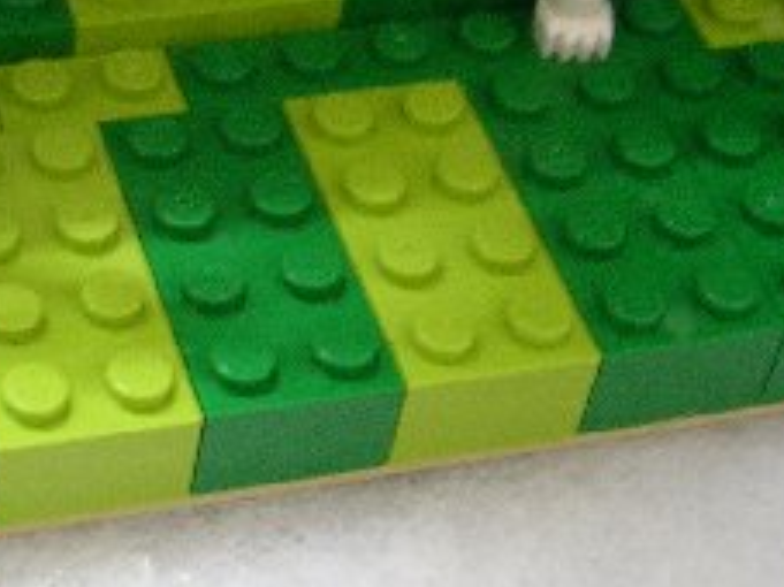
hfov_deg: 17.5
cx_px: -159
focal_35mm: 107
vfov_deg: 13.6
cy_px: -14
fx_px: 2422
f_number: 2.8
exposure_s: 1/3.6
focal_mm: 5.8
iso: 245
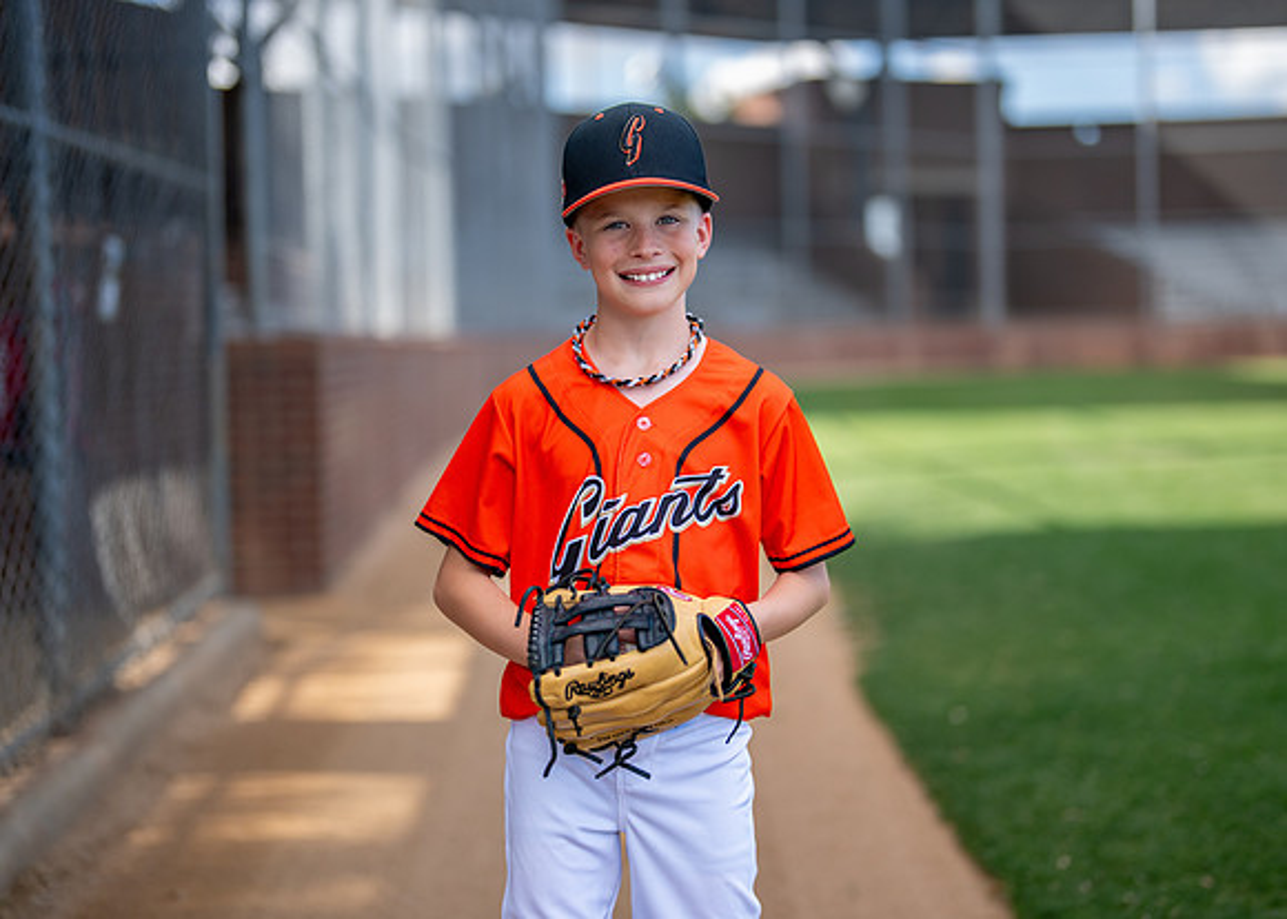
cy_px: 443
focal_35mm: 57
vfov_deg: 24.8
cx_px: 655
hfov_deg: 34.2
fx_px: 2089
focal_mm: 50
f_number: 1.2
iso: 125
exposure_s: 1/2500
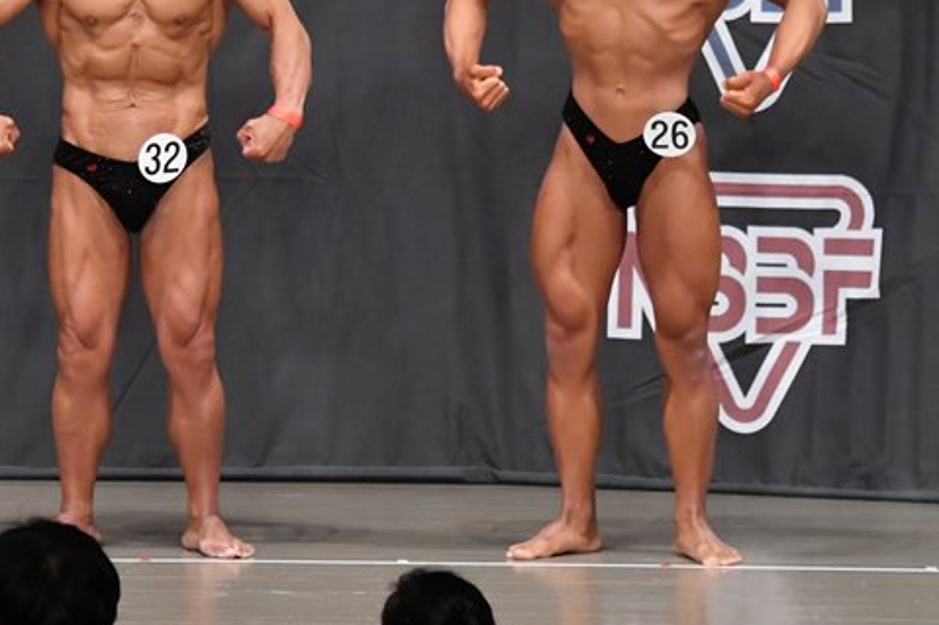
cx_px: 228
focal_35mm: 364
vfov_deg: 3.8
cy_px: 188
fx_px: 9491
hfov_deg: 5.7
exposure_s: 1/400
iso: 6400
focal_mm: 150
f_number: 5.6
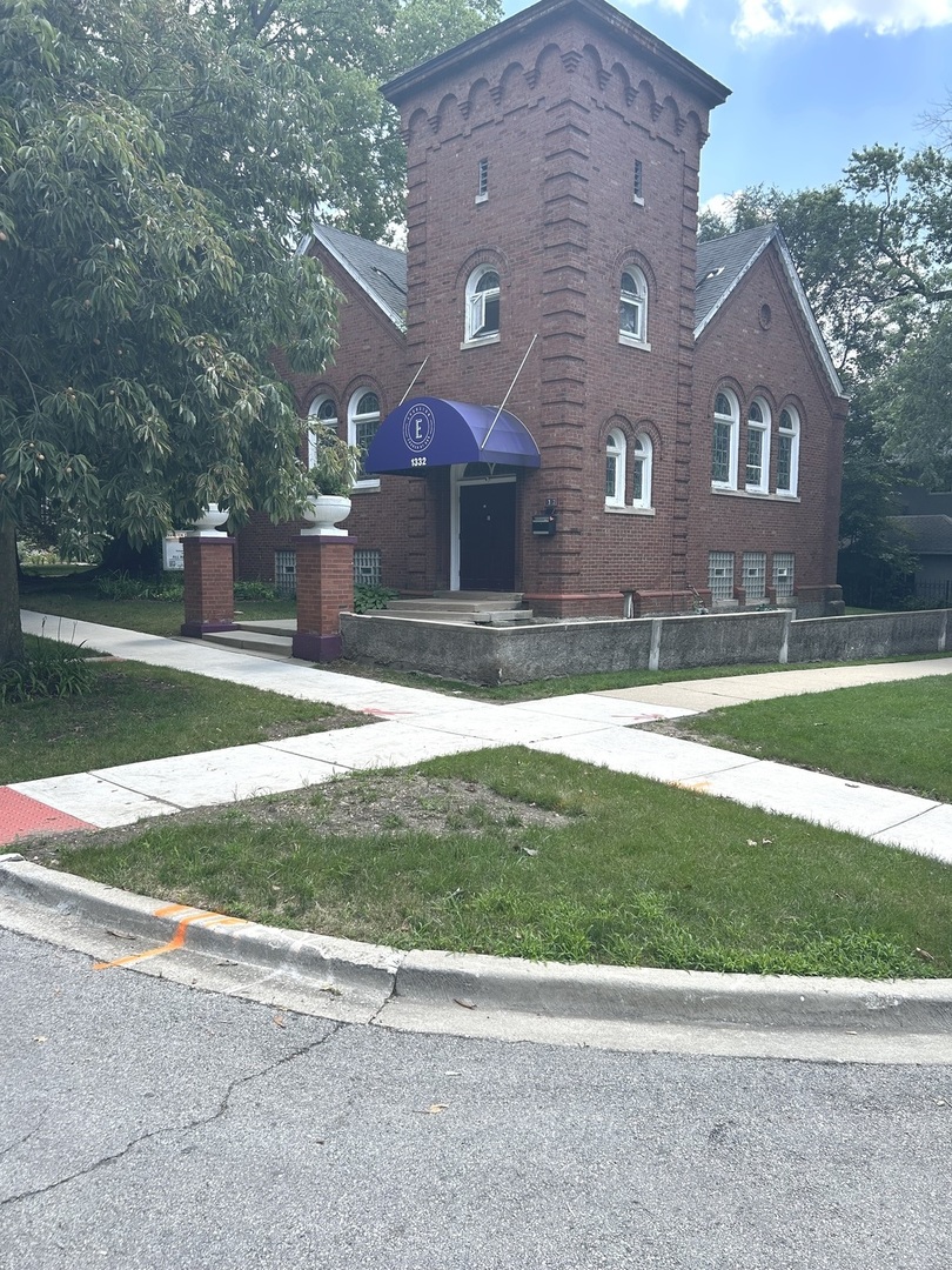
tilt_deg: -5.3
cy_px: 635
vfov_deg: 67.3
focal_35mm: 26
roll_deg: -1.2
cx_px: 476
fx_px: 953
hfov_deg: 53.1
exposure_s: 1/1196
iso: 50
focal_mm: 5.7
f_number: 1.5
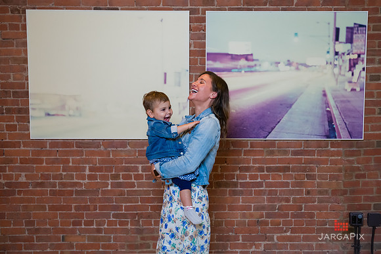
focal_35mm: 50
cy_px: 123
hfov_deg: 39.6
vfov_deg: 27.0
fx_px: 529
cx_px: 198
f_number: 3.2
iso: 1250
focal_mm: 48
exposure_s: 1/200
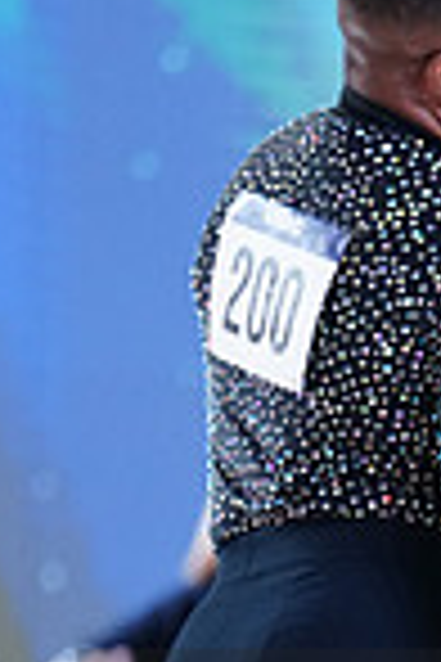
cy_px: 802
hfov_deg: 1.9
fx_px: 13376
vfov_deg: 2.8
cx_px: 700
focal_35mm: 728
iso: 1000
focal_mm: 185
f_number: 2.8
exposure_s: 1/400
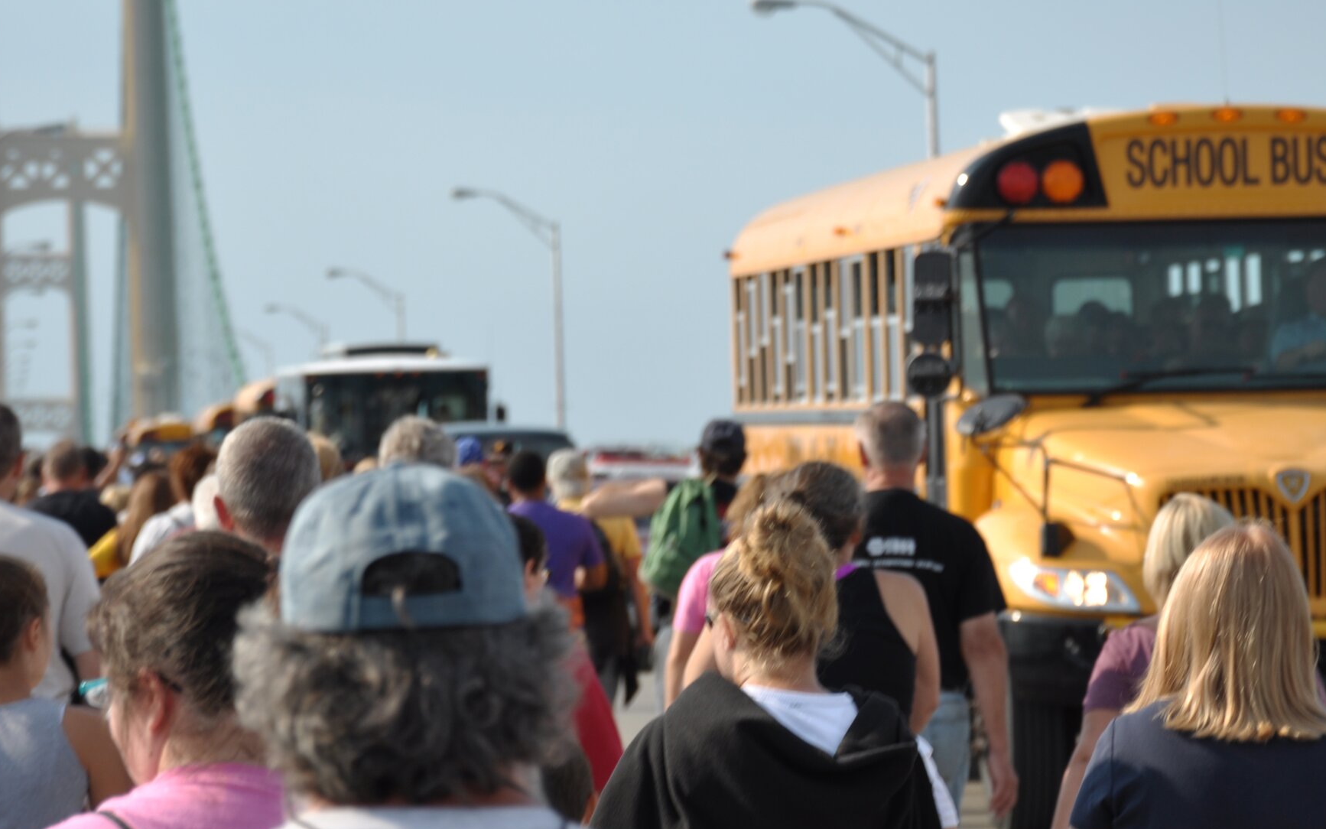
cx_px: 700
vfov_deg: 5.5
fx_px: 8556
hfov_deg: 8.9
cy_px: 362
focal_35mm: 237
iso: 100
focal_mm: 105
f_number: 8
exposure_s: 1/400
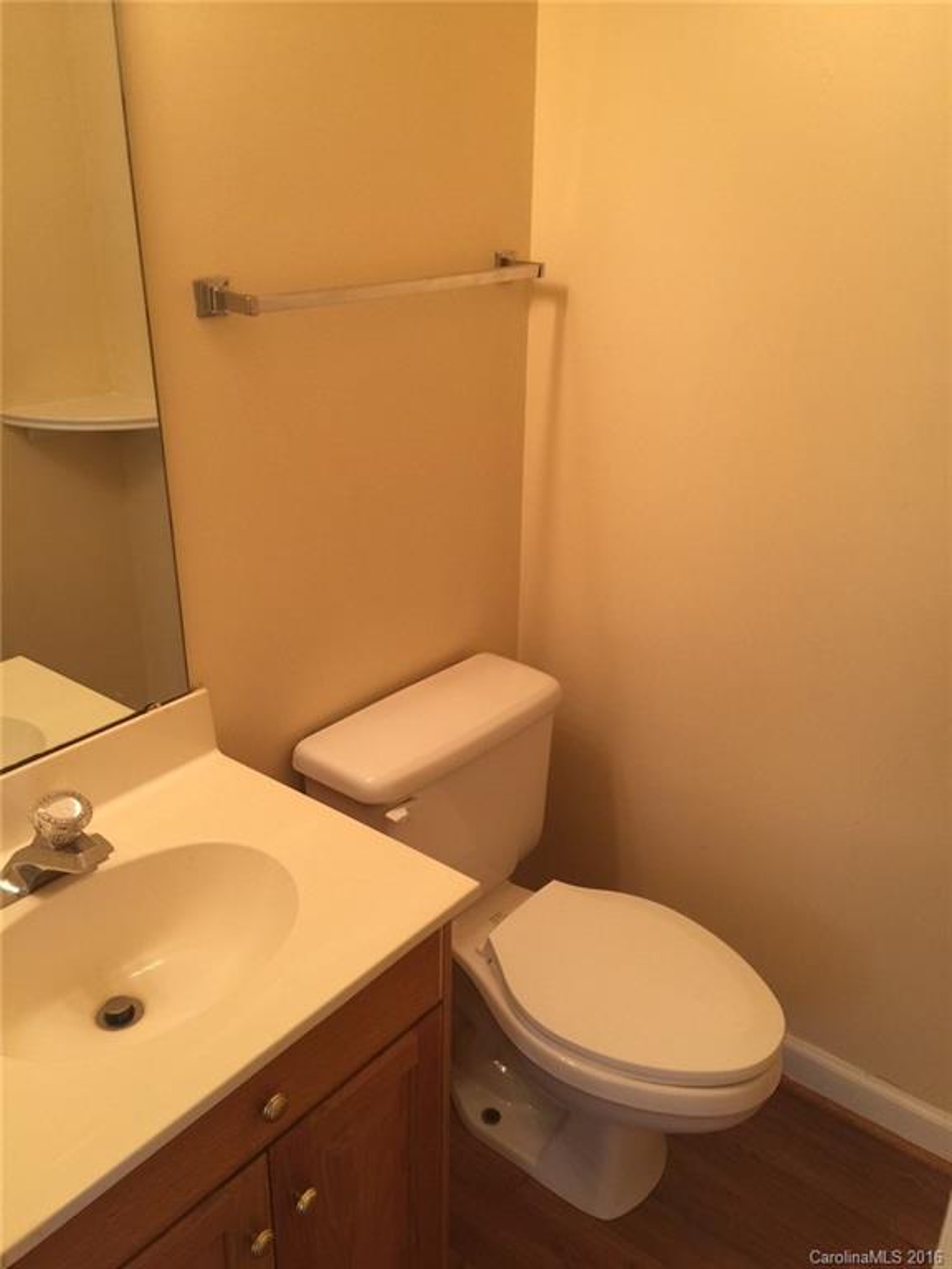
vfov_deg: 61.7
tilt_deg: -21.4
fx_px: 1063
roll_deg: -0.8
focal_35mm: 29
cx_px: 476
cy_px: 634
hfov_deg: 48.2
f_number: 2.2
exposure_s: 1/15
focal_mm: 4.15
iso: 50
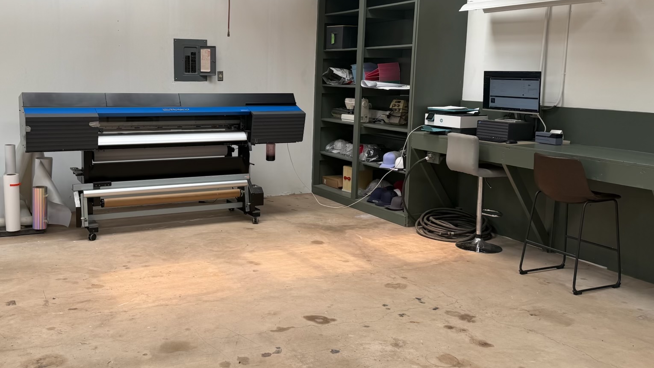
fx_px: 607
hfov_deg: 56.1
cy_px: 159
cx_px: 253
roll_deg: -1.2
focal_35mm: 35
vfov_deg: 33.7
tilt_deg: -6.5
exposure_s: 1/319
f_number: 1.78
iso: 80
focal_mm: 6.76
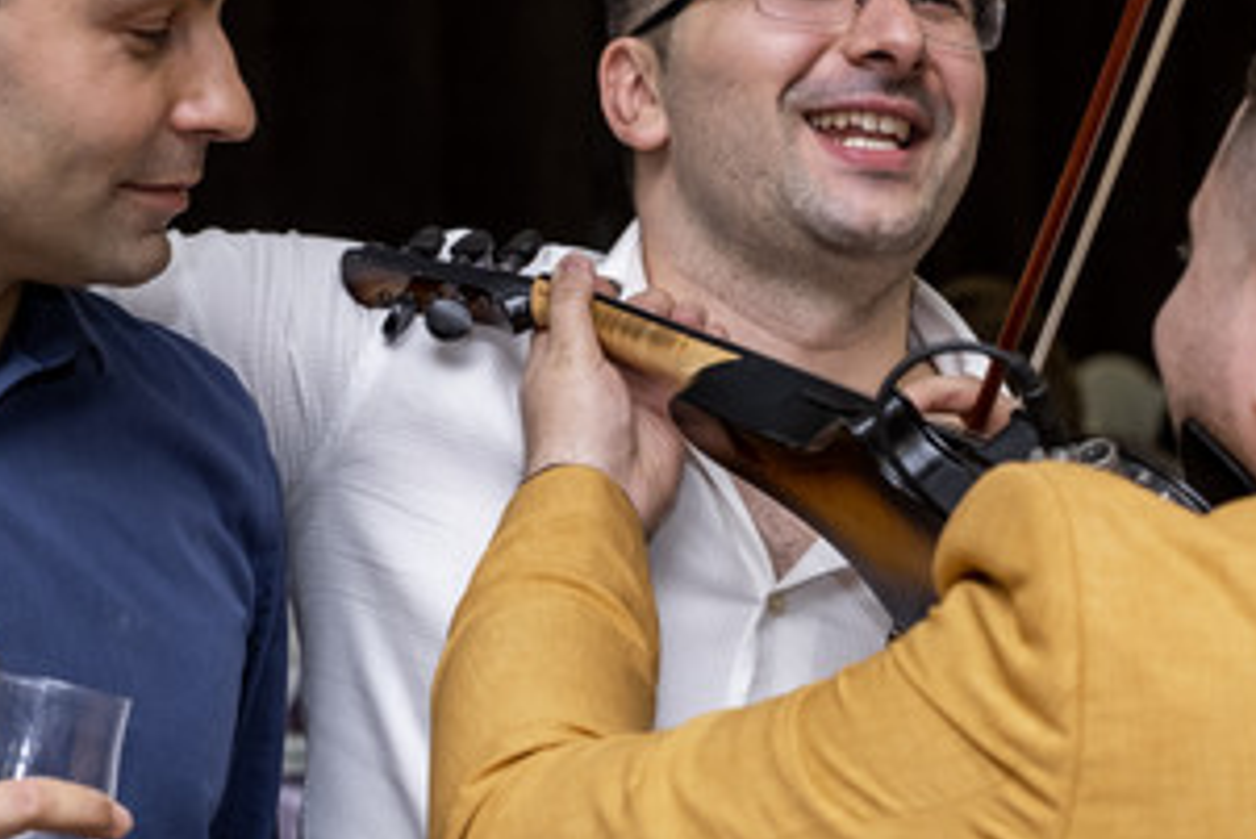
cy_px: 240
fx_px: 4154
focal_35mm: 119
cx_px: 709
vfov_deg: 11.5
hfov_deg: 17.2
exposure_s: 1/160
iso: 1250
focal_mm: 37.6
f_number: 2.8
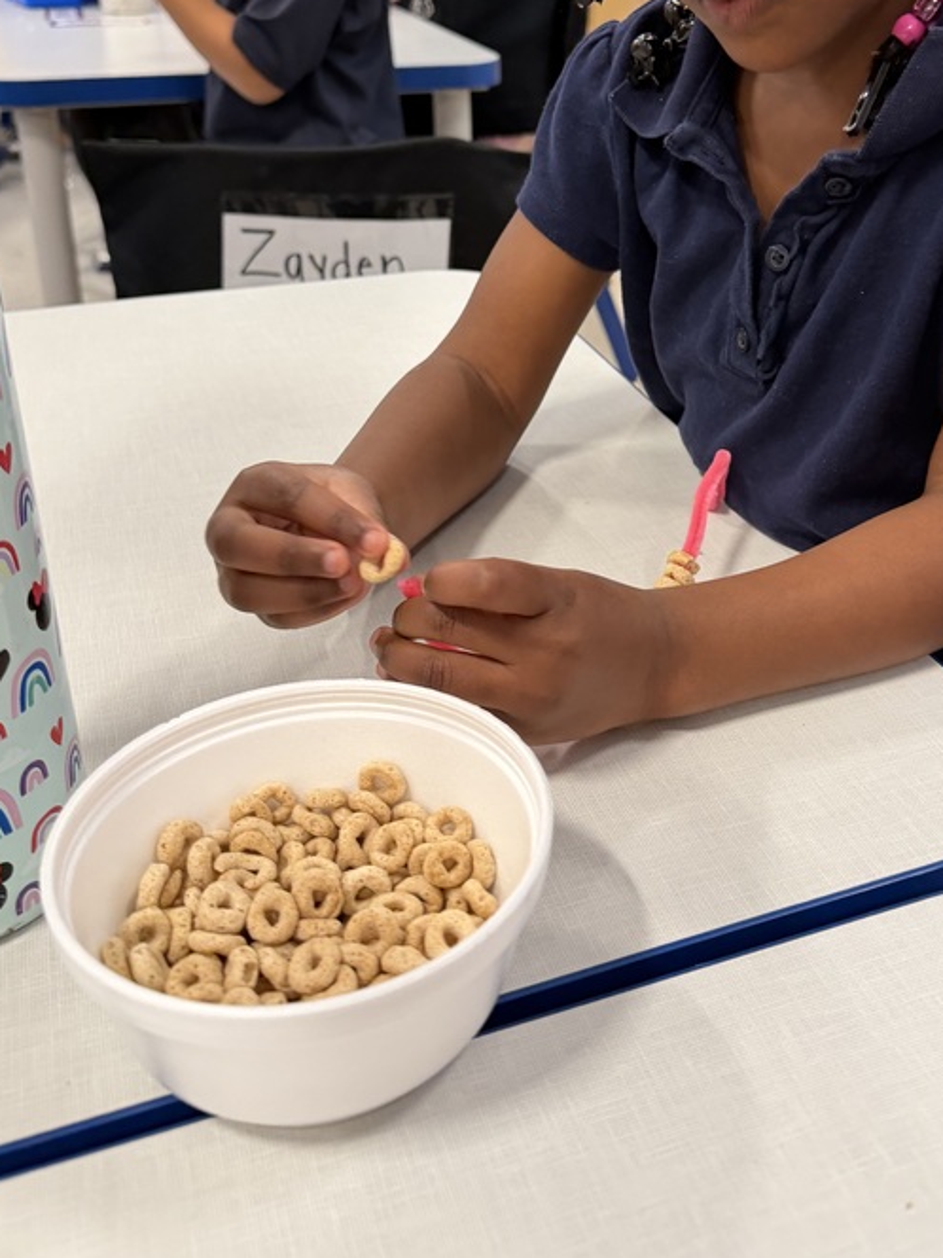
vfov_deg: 49.2
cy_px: 411
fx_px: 1344
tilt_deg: -25.9
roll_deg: -0.3
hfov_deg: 38.3
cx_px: 623
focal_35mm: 37
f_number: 1.78
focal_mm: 6.76
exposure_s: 1/60
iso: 200
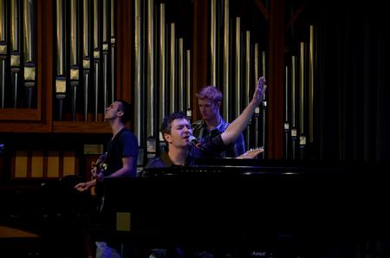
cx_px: 195
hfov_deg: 18.2
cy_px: 129
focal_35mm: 112
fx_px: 1216
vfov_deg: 12.1
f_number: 5.6
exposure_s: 1/160
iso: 2500
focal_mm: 75
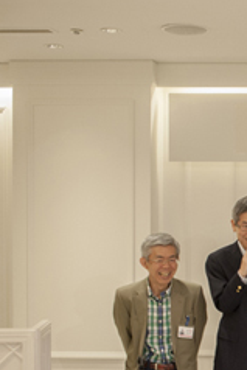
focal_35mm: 94
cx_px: 455
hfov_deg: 13.1
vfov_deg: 21.4
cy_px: 286
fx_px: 966
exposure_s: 1/100
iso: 900
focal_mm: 35
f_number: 5.6
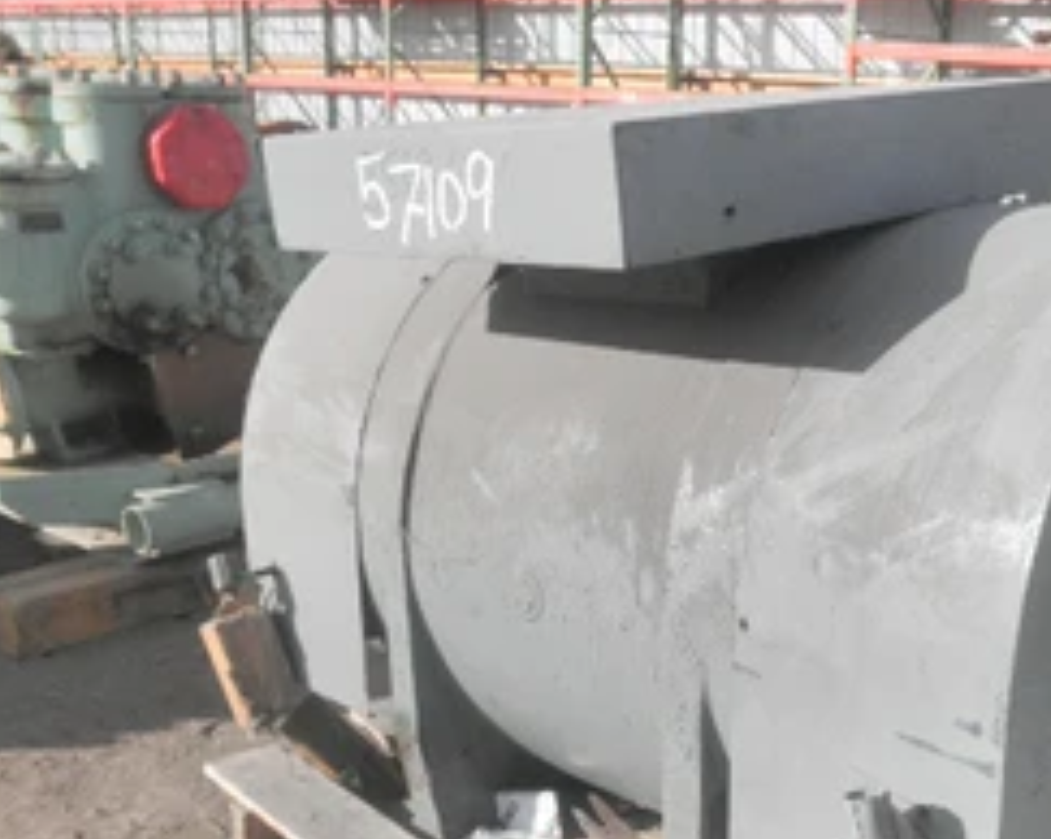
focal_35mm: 45
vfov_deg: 32.7
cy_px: 631
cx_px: 744
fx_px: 1399
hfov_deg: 40.4
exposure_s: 1/125
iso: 64
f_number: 8.5
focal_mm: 5
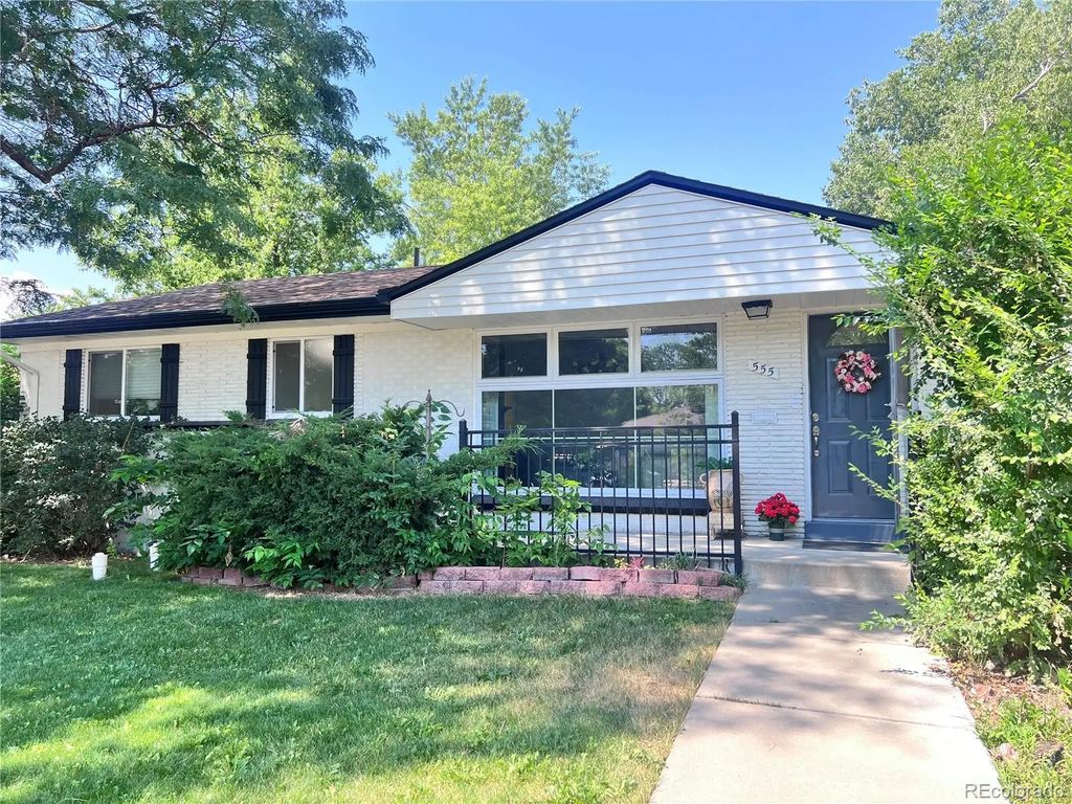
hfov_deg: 67.3
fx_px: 805
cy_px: 402
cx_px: 536
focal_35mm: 26
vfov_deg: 53.1
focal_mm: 5.7
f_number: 1.5
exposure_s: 1/407
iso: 50
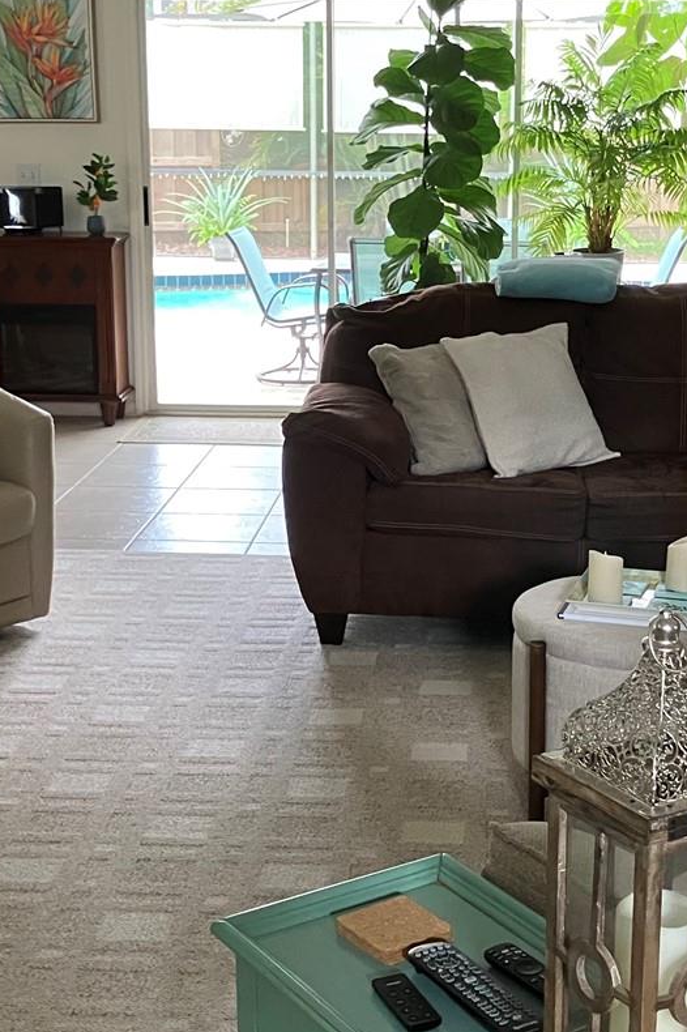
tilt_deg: -11.0
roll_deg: +0.2
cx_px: 428
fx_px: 1690
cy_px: 466
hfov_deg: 22.9
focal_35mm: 59
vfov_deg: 33.9
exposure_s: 1/60
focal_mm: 3.99
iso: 250
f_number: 1.8
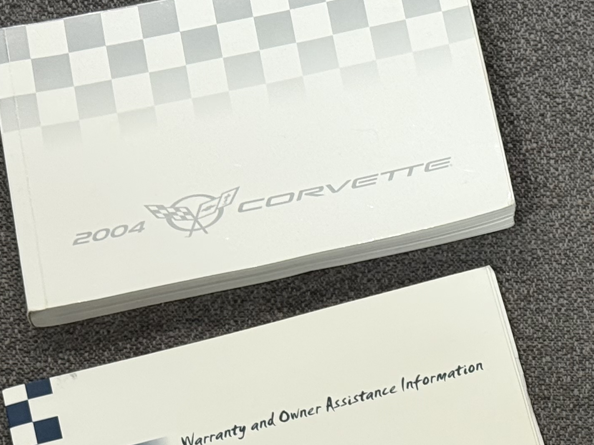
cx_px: 617
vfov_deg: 10.8
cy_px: 440
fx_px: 2334
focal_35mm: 136
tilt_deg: -67.6
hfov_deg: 14.2
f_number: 1.78
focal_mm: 6.76
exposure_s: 1/60
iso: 200
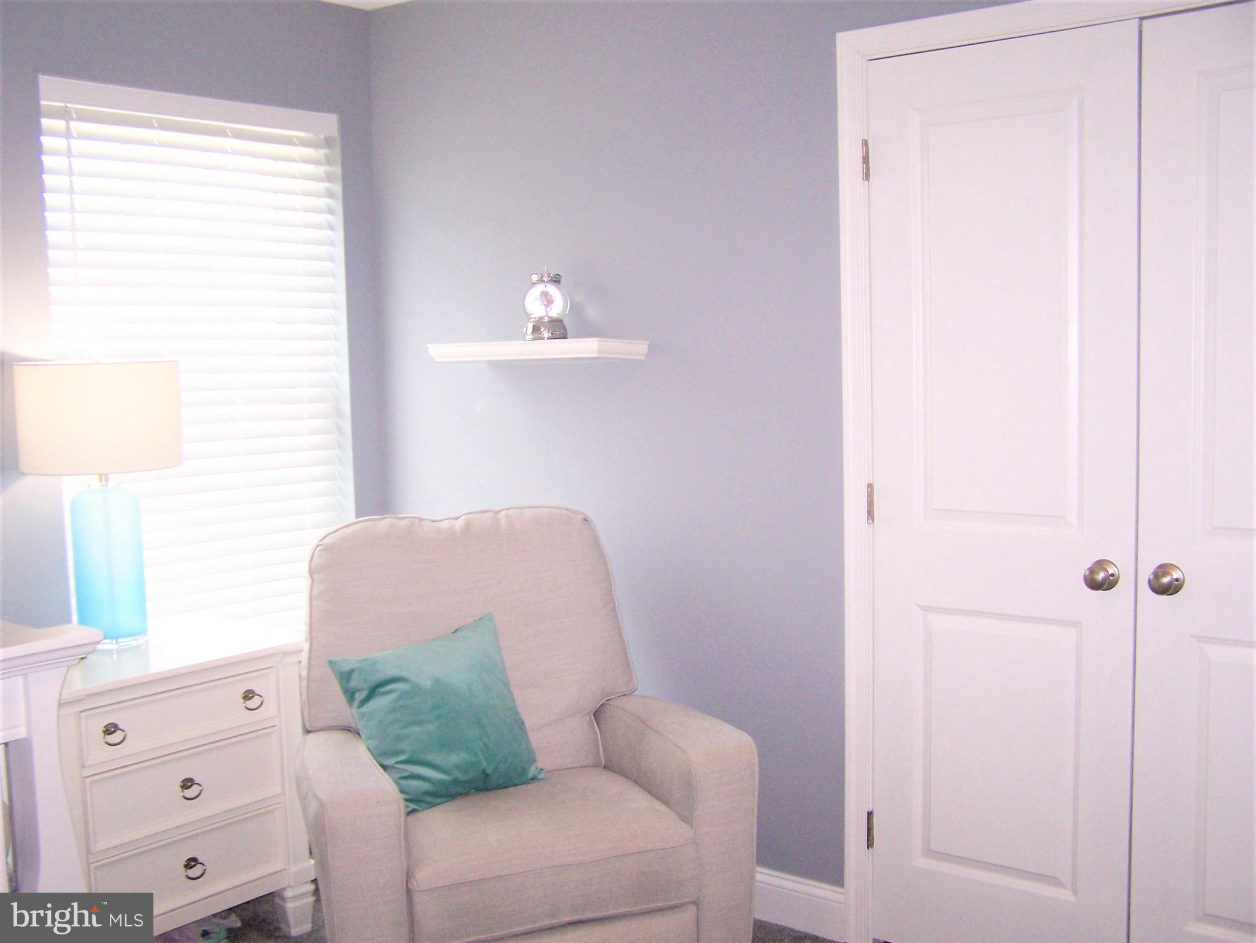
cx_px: 628
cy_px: 472
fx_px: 1379
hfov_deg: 49.0
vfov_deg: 37.7
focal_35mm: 38
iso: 140
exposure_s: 1/60
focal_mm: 6.3
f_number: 2.8
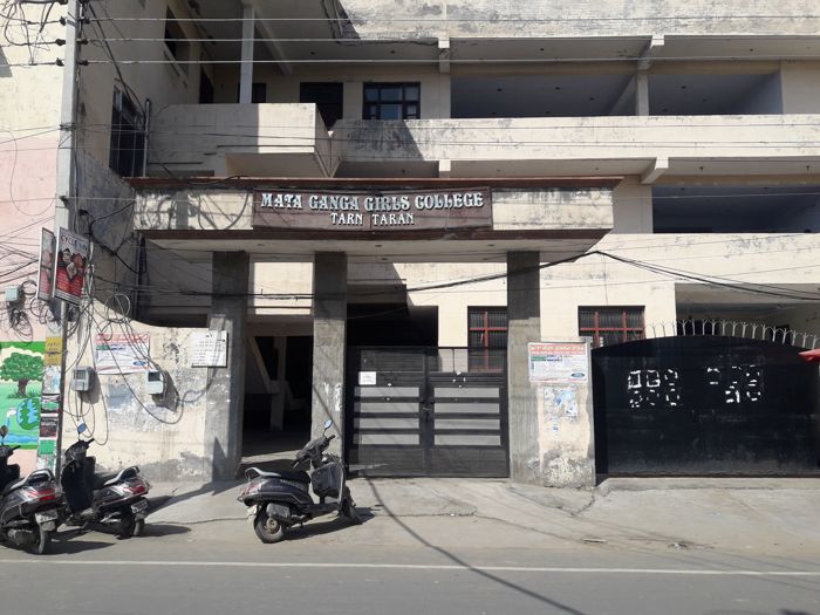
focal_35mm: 28
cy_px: 308
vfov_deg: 49.7
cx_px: 410
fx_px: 663
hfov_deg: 63.4
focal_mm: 3.7
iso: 40
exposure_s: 1/1908
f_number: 1.9
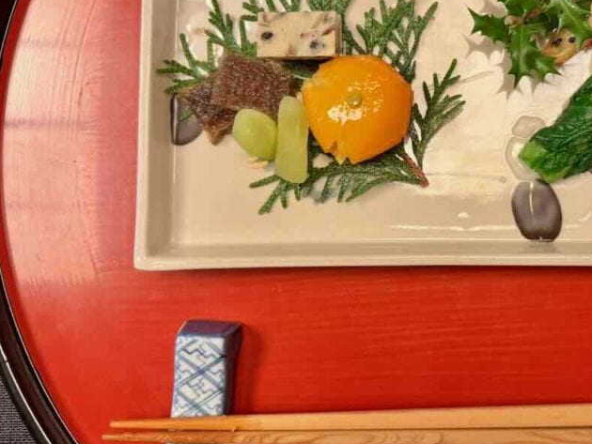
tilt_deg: -86.1
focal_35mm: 39
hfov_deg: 46.1
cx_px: 444
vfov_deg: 36.5
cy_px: 153
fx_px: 667
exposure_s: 1/50
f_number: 1.78
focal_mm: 6.76
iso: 400
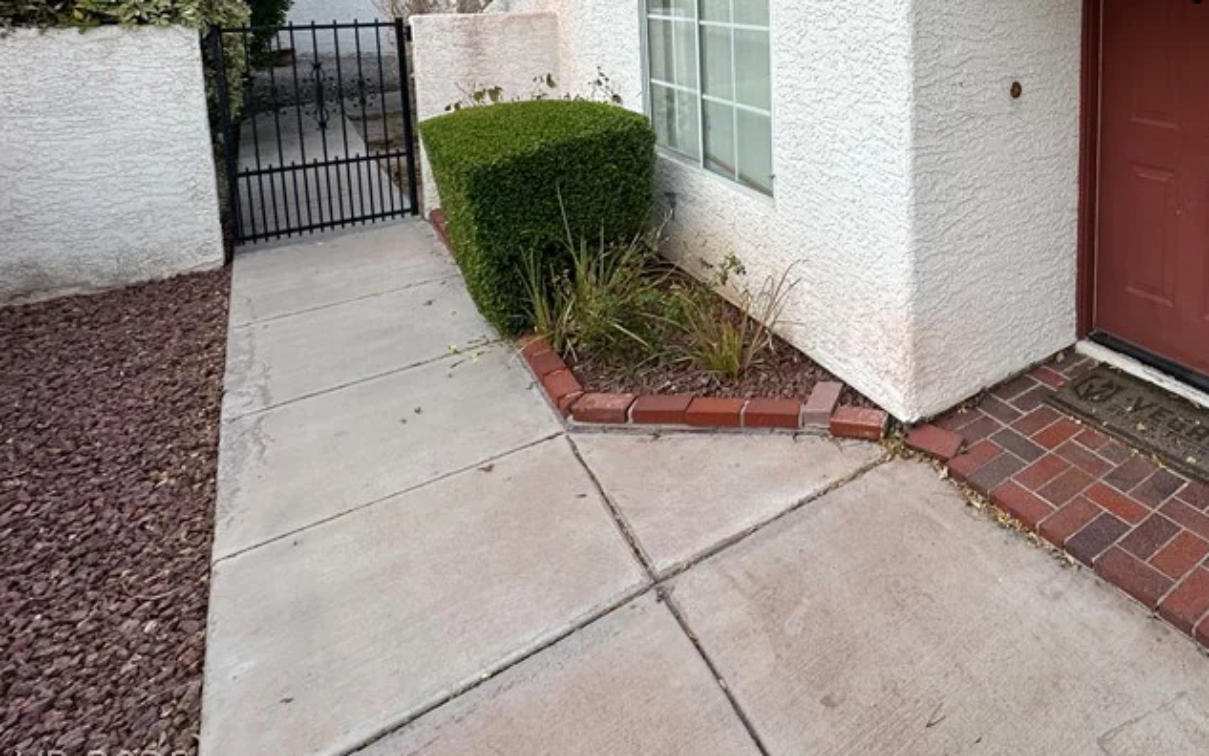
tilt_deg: -3.2
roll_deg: +0.3
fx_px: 791
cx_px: 961
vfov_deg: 45.8
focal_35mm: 24
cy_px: 65
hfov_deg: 68.0
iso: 40
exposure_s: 1/504
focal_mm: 2.22
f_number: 2.2
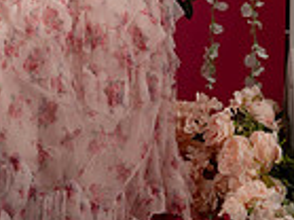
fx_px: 1774
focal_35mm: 209
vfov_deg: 6.9
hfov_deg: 9.5
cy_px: -178
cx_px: 99
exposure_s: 1/640
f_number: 3.5
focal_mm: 67
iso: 500
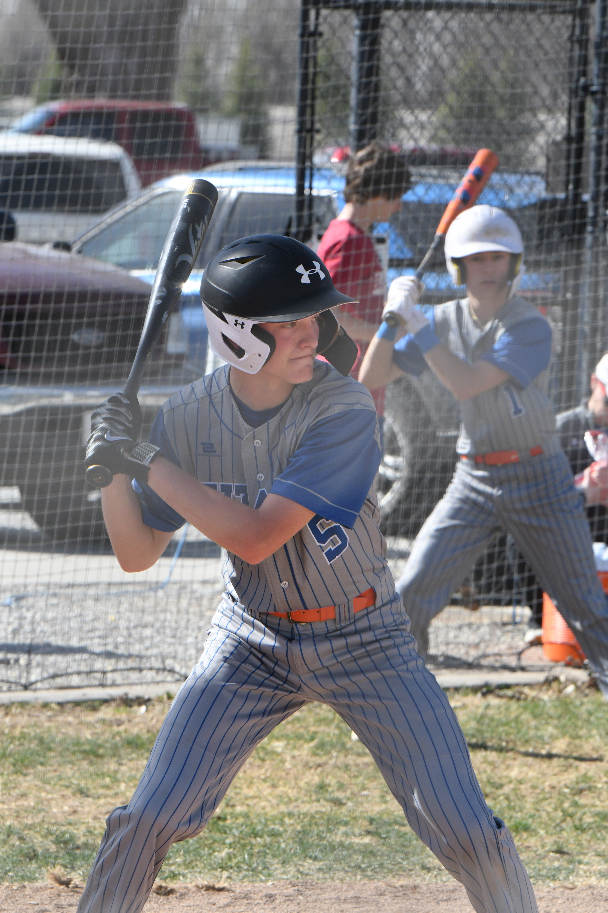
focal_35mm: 300
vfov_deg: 6.9
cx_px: 304
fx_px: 7599
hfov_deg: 4.6
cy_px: 456
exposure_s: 1/1000
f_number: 10
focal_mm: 200
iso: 1000
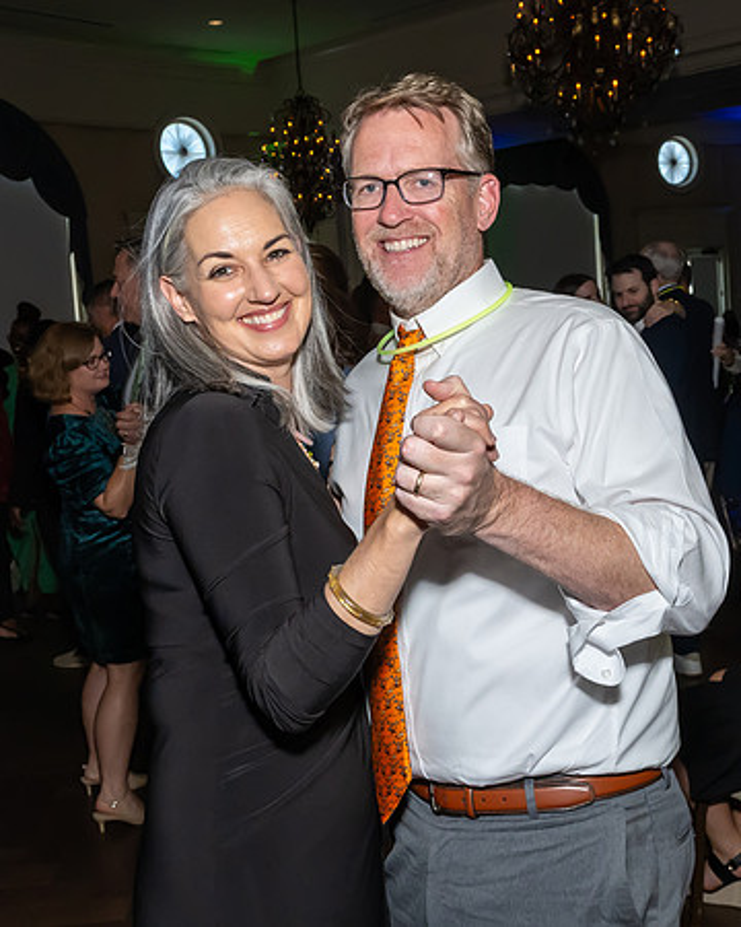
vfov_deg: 45.3
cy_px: 406
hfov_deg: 37.0
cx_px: 385
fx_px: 1107
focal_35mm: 40
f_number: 7.1
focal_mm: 17
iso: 1000
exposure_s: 1/250
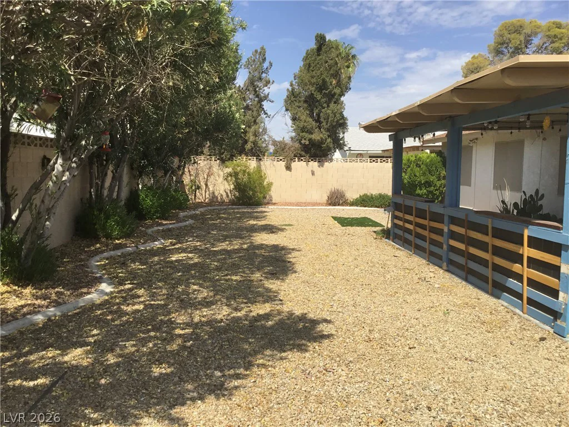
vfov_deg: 45.4
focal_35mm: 31
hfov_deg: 58.4
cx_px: 284
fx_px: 510
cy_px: 214
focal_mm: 3.3
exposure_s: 1/1253
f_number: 2.4
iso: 25
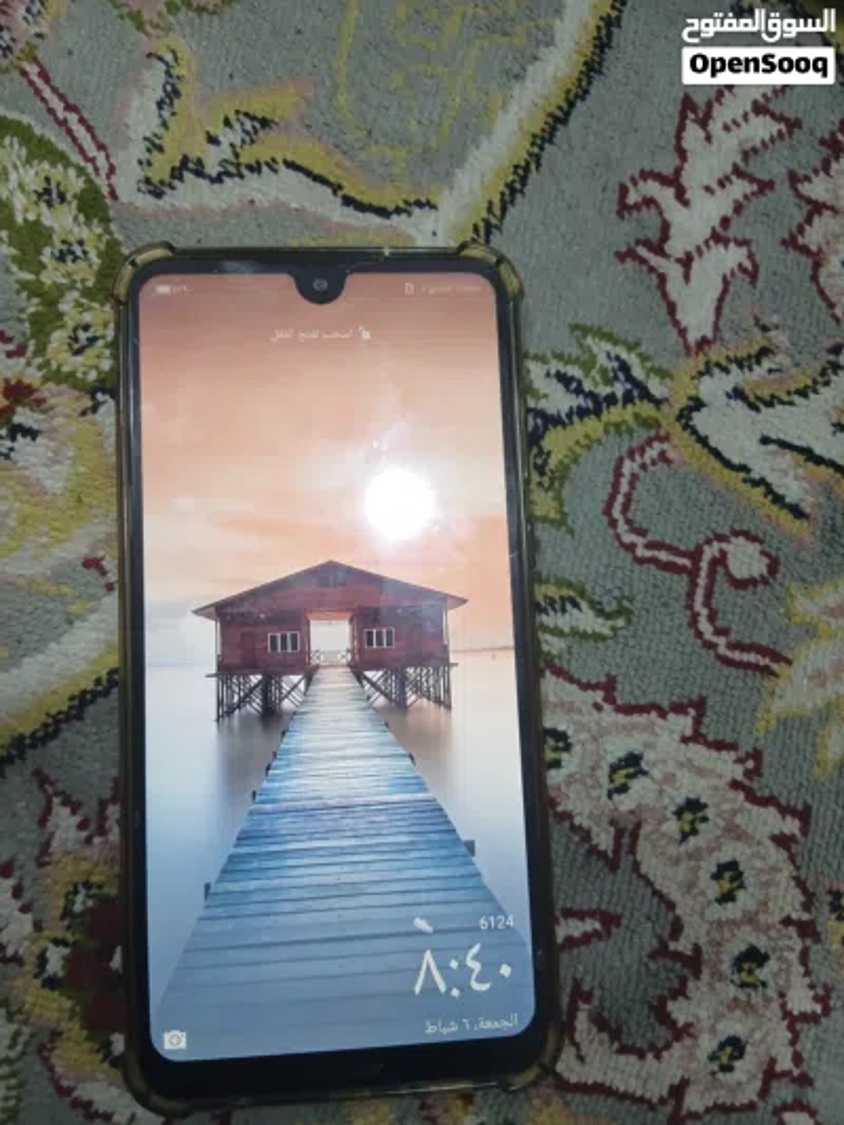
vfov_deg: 67.3
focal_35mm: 26
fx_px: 845
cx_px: 422
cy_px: 562
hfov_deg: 53.1
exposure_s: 1/50
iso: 250
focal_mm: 3.98
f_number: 1.8
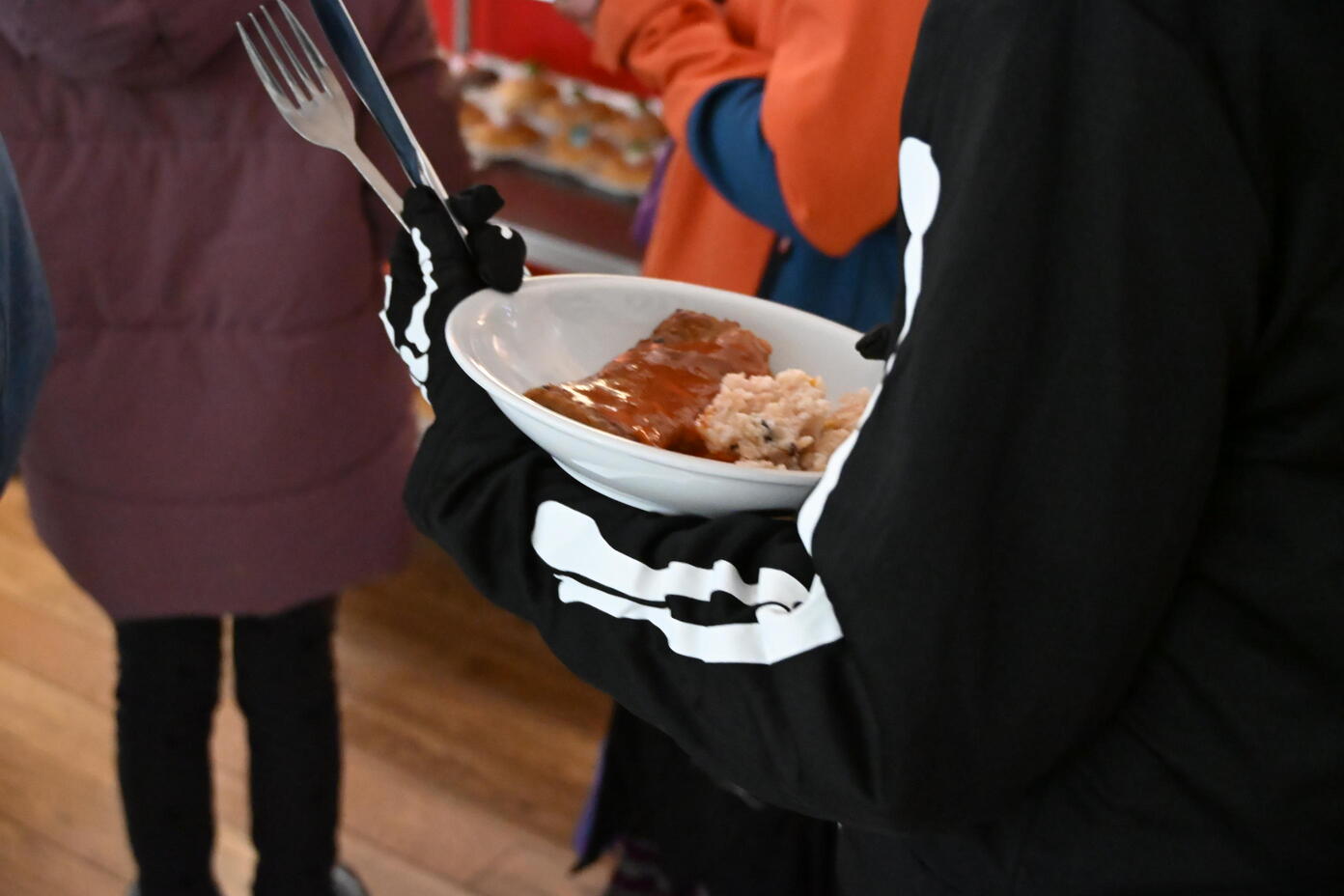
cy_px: 448
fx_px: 2128
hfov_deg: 35.1
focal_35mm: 57
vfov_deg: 23.8
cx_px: 672
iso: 10000
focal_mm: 38
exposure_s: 1/125
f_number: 4.2
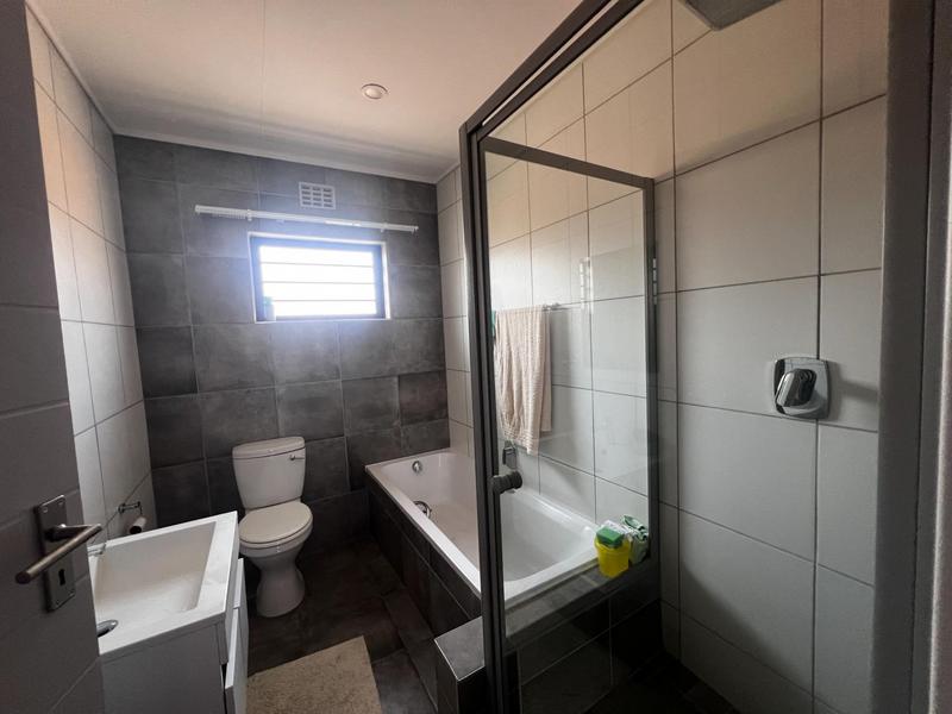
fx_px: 358
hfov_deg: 106.2
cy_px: 357
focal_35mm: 13
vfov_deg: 89.9
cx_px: 476
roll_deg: +3.5
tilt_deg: -3.8
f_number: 1.8
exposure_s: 1/99
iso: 200
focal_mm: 1.57
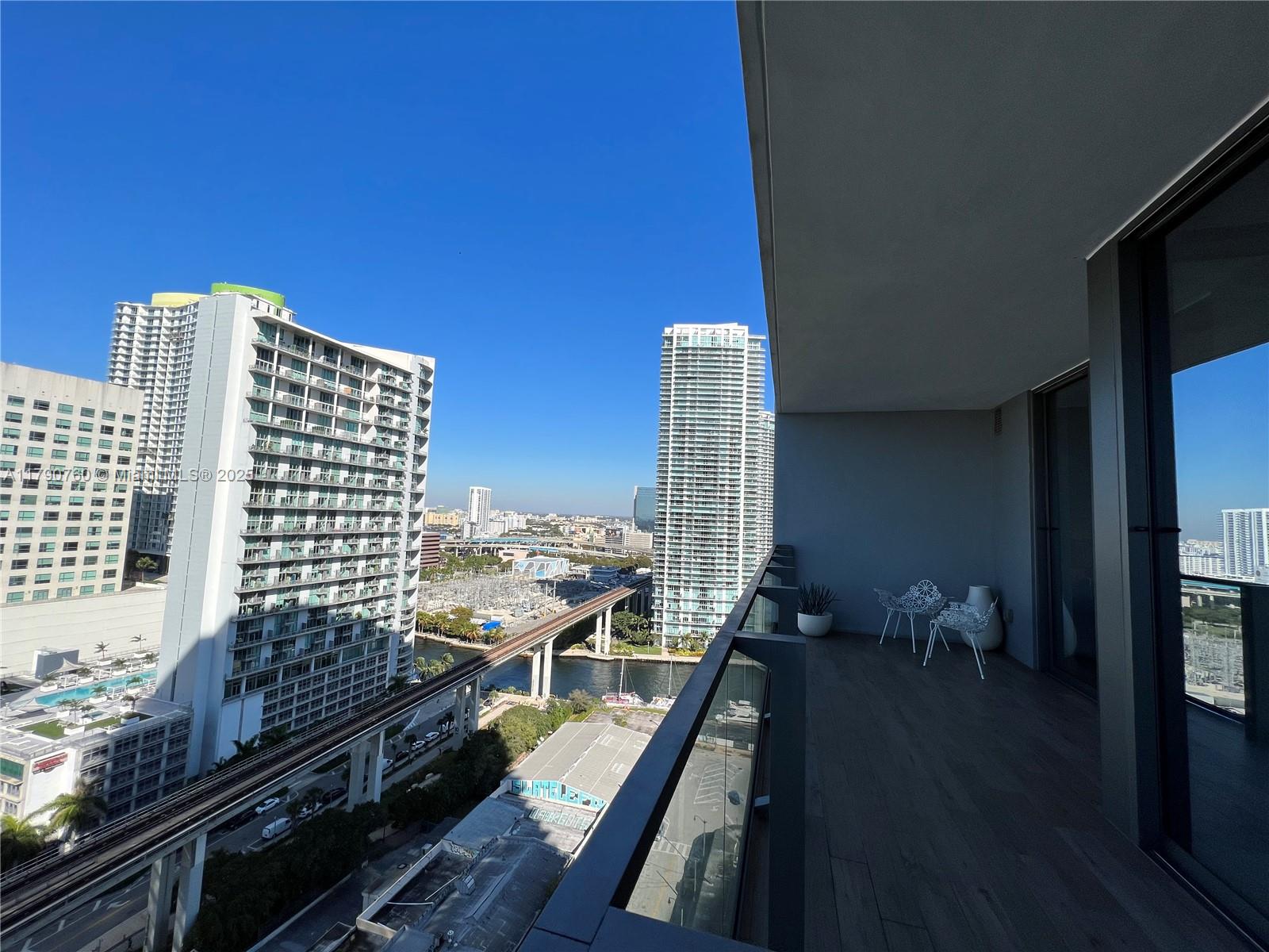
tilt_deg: +4.7
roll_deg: -2.1
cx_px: 634
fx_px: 477
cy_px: 476
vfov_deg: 89.9
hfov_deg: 106.2
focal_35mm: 13
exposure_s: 1/2320
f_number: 1.8
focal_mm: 1.57
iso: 32
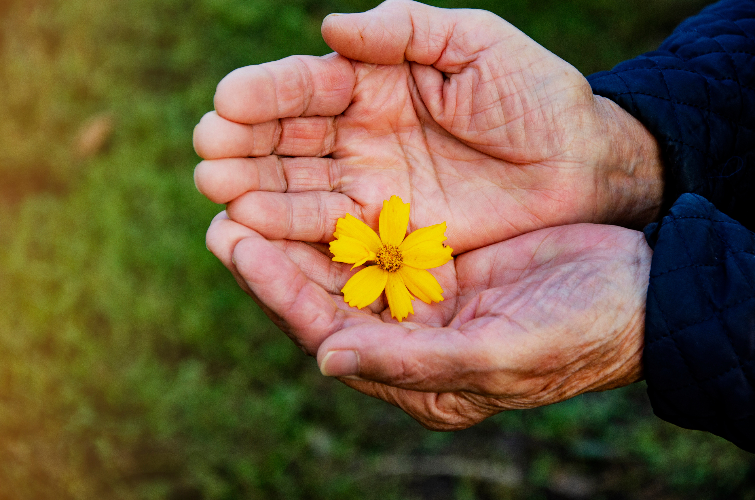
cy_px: 250
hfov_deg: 18.2
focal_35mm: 112
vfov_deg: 12.1
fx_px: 2354
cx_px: 378
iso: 100
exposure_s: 1/60
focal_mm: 75
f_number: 5.6
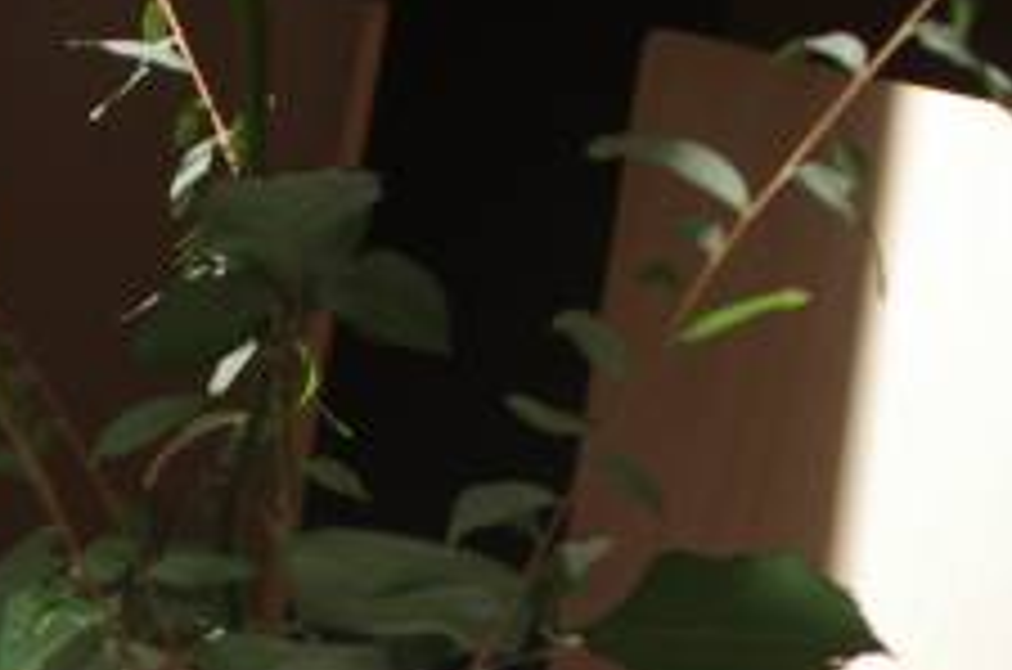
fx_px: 6424
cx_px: -187
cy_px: 724
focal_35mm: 229
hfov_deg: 8.9
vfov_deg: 6.0
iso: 200
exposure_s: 1/250
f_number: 7.1
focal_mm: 38
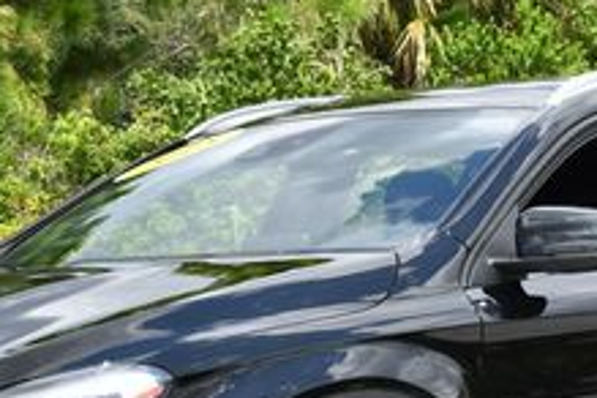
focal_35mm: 164
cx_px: 300
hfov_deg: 12.5
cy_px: 343
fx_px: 2719
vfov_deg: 8.3
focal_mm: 28
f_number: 8
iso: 160
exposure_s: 1/250
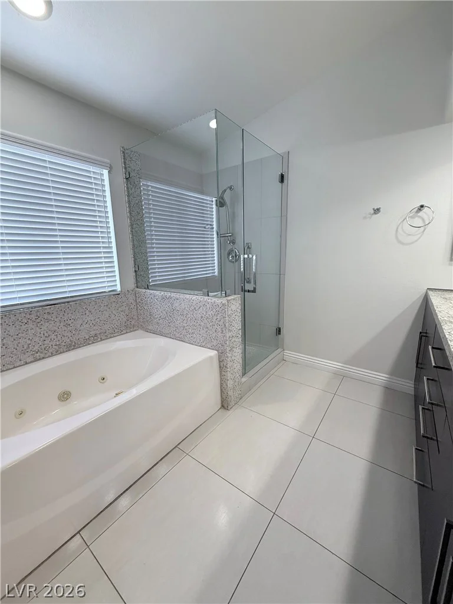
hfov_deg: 85.7
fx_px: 244
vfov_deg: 102.1
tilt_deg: -10.7
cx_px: 226
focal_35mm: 14
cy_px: 302
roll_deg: +1.6
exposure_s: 1/120
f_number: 2.2
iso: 250
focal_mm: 2.22
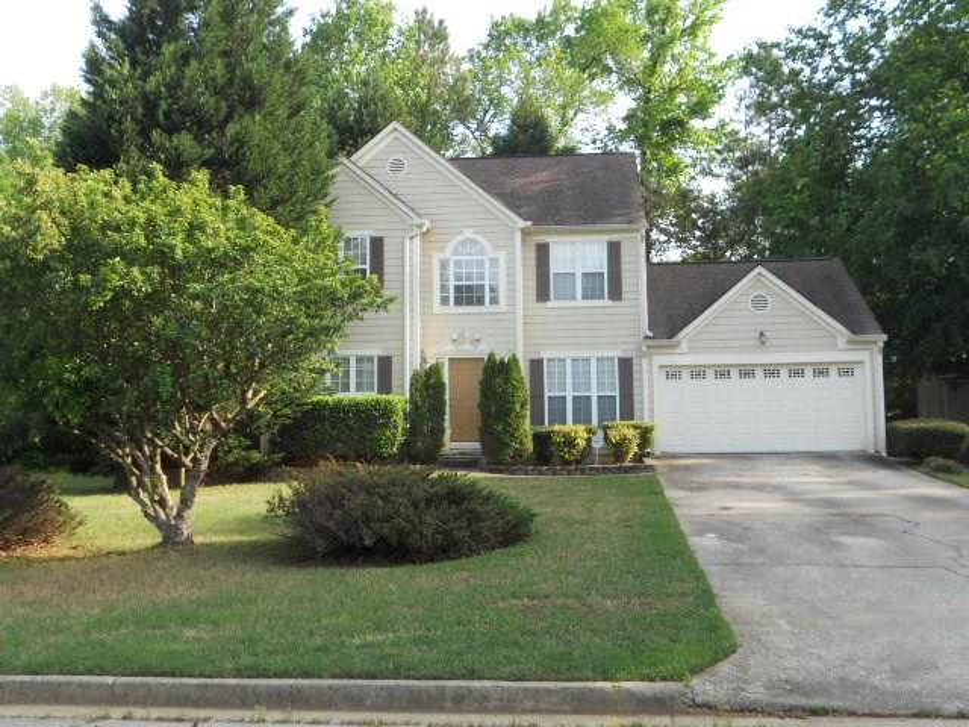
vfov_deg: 37.7
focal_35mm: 38
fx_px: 1064
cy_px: 364
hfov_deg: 49.0
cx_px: 484
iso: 80
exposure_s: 1/160
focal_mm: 6.9
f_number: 3.9
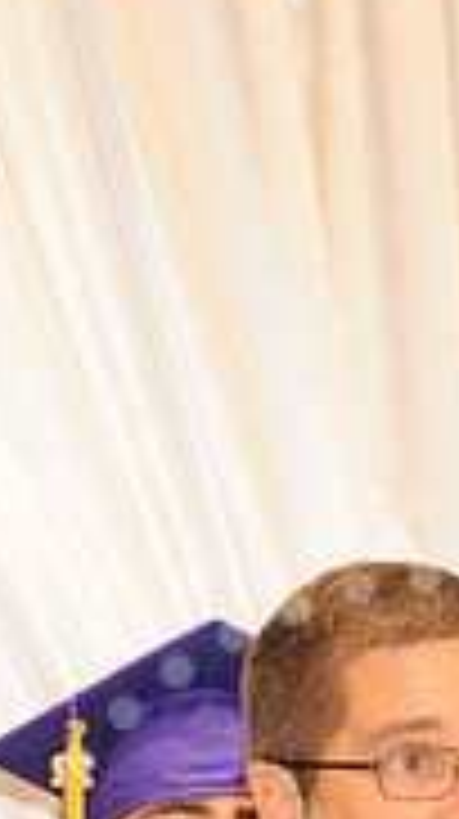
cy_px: 1098
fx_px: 7594
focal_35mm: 350
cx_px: 482
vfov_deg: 6.1
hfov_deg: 3.5
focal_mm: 105
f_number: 5.6
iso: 1250
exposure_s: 1/60
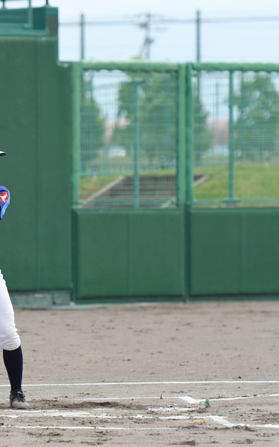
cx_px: -17
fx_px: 4476
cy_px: 224
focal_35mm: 368
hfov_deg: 3.6
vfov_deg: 5.7
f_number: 4
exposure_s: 1/4000
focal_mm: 160
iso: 560
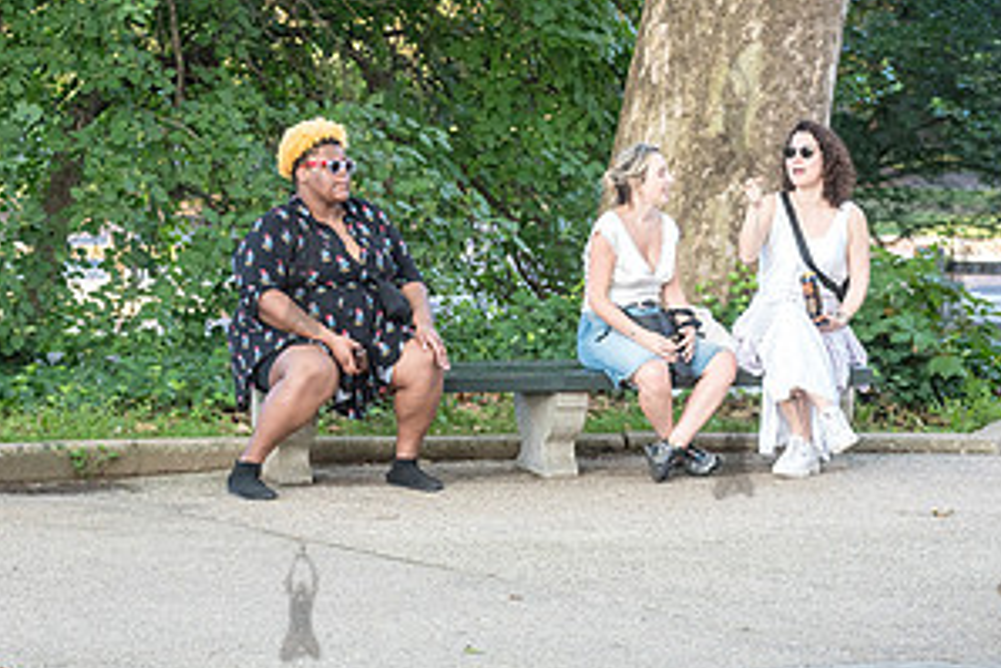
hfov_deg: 9.4
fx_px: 6064
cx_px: 299
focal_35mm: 218
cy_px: 277
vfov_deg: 6.3
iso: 2000
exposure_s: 1/125
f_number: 4.5
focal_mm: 112
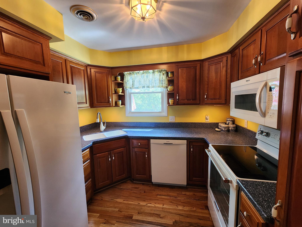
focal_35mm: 13
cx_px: 151
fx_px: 113
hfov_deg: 106.2
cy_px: 114
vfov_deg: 89.9
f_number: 2.2
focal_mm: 2.2
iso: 250
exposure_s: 1/60
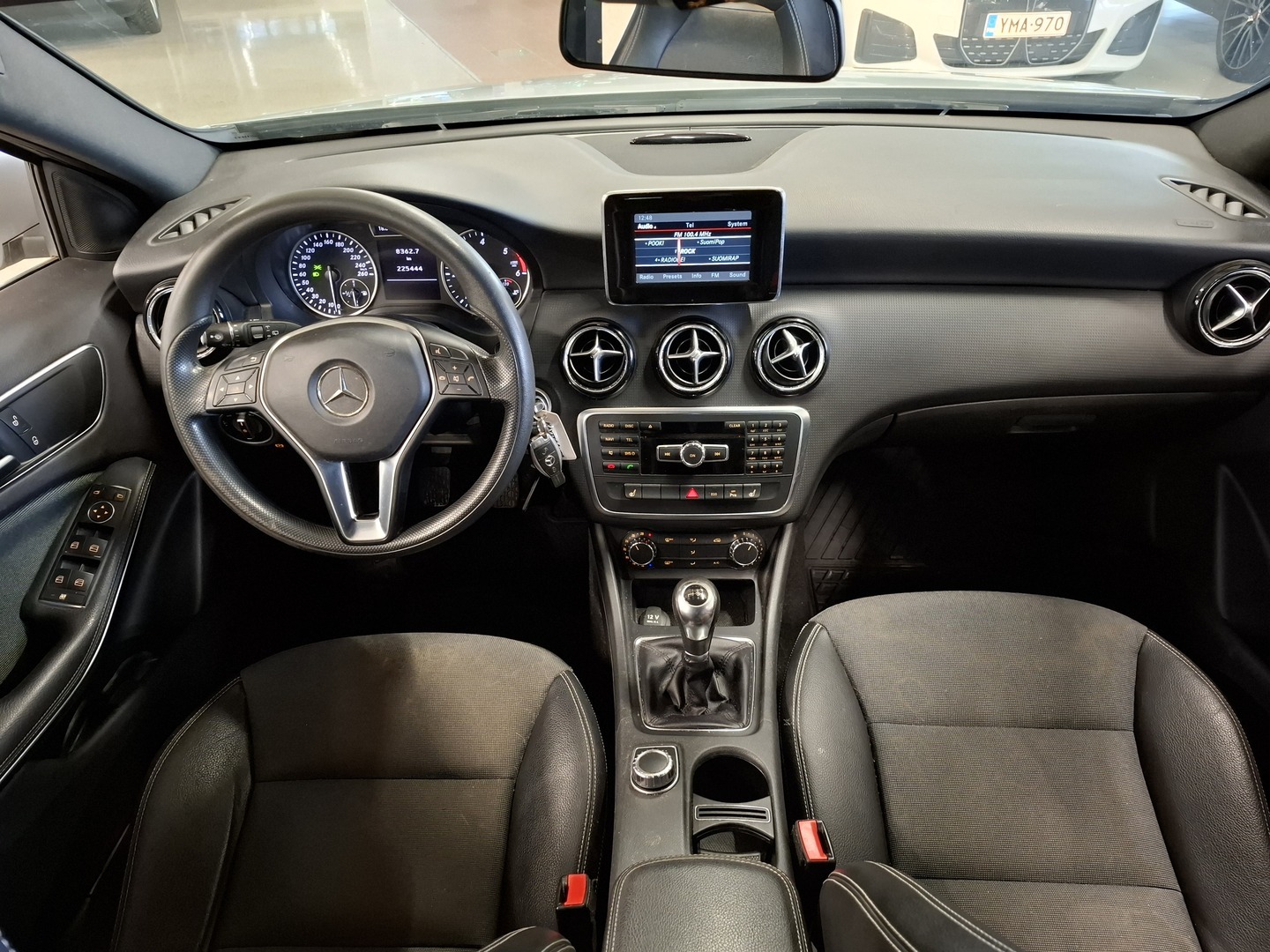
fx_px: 844
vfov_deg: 58.9
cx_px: 635
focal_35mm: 23
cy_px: 476
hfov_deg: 73.9
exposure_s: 1/24
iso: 640
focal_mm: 5.54
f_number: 1.8
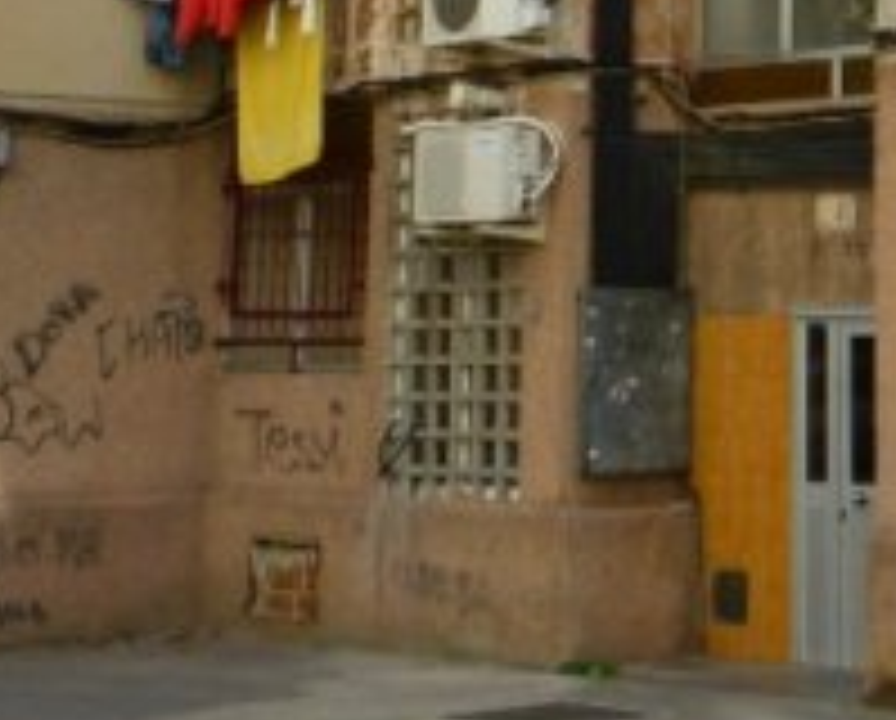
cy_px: -274
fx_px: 2896
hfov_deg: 16.9
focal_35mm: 109
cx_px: 1049
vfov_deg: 13.5
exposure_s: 1/320
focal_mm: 5.2
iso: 80
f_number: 3.3
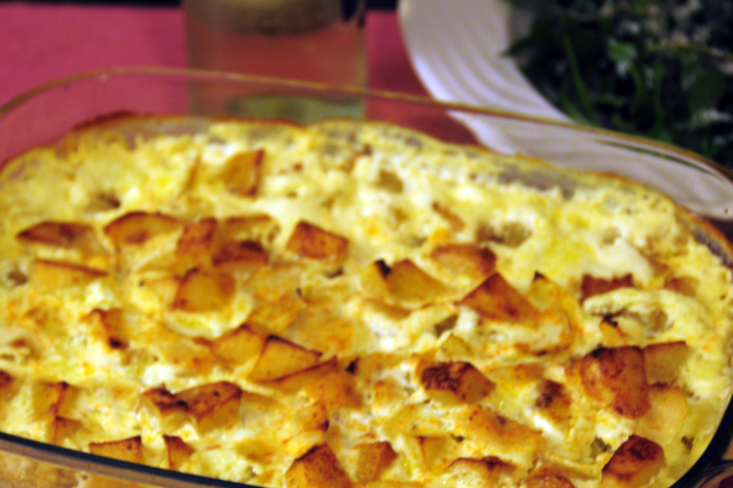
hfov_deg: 14.8
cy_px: 276
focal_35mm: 139
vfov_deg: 9.9
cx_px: 305
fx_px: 2822
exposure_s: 1/5
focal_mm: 75
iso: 400
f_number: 5
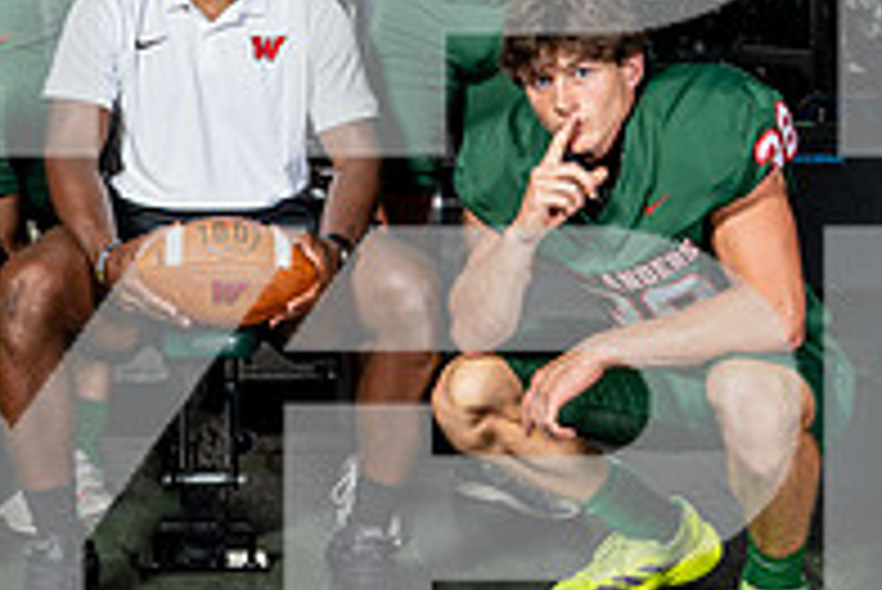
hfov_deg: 28.0
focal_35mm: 71
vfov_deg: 18.4
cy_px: -79
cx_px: 212
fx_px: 1741
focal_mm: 24
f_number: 8
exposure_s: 1/250
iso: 640
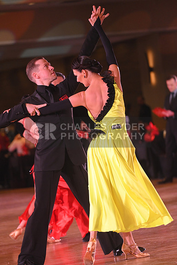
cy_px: 132
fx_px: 1474
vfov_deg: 10.3
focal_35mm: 200
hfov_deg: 6.9
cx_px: 88
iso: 2000
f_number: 4
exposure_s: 1/200
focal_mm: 200
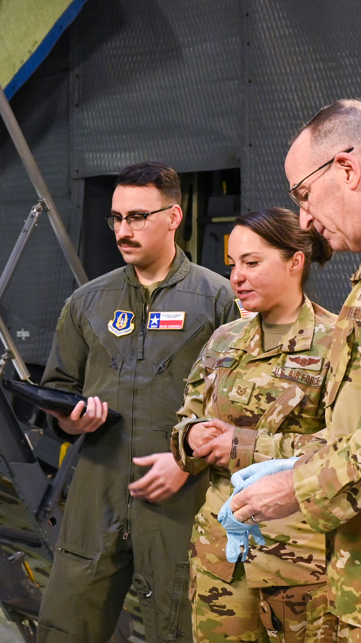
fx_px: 1497
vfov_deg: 24.2
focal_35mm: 88
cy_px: 360
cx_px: 98
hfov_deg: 13.7
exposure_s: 1/125
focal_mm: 36
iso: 3200
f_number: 5
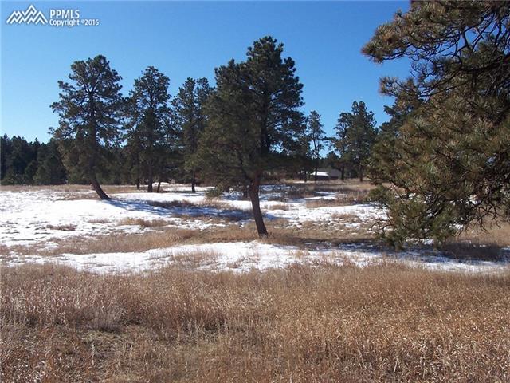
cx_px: 255
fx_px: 560
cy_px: 192
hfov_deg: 49.0
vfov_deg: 37.7
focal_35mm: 38
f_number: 5.6
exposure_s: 1/500
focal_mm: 6.3
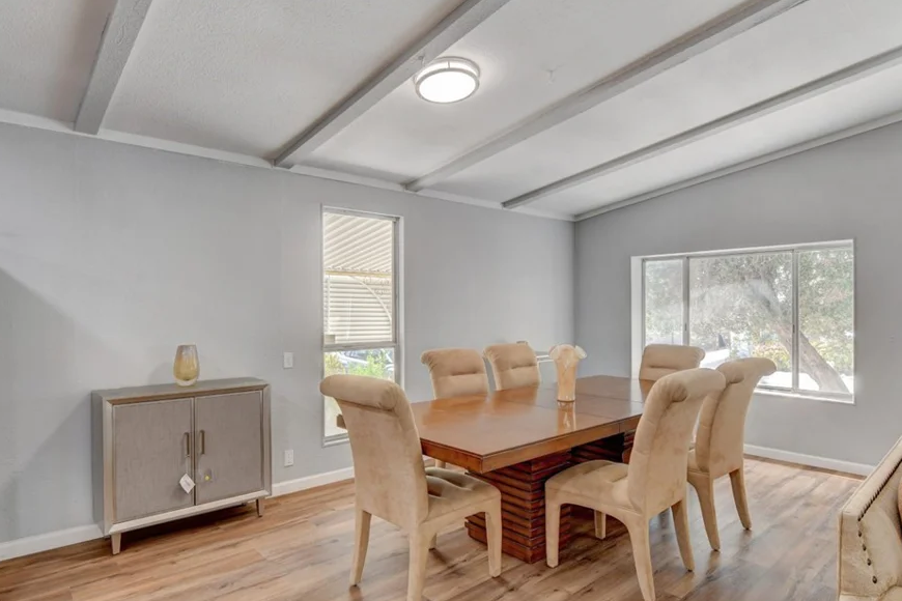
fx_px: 501
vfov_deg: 61.9
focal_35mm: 20
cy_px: 310
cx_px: 467
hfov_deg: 83.9
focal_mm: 11.5
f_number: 9
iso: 640
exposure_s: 1/8
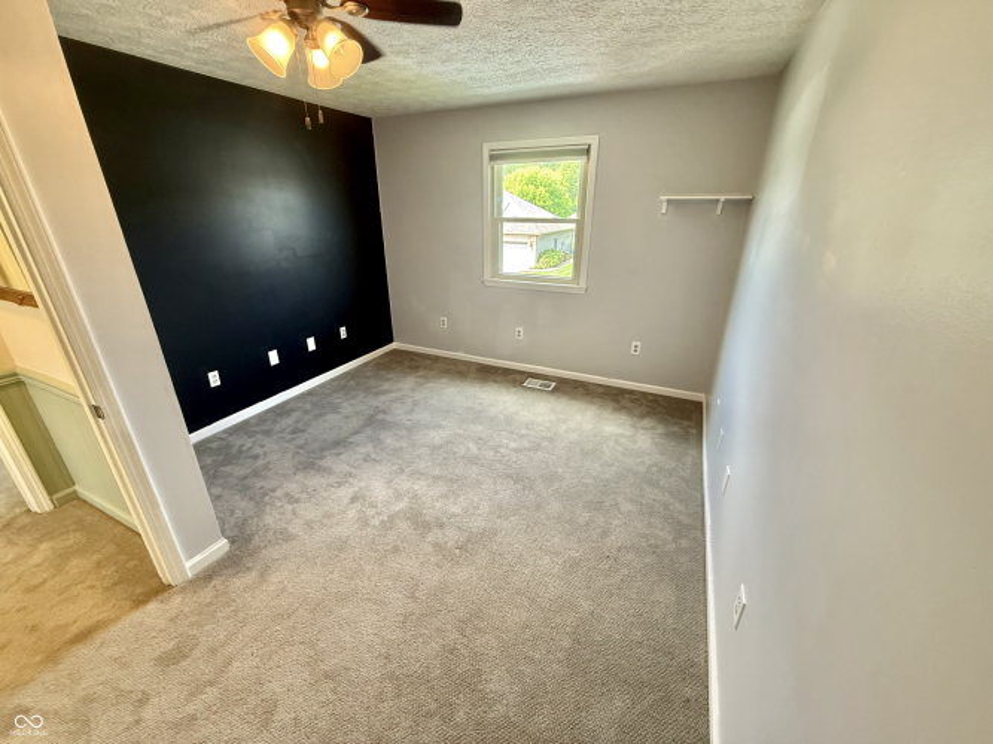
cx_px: 496
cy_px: 372
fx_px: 402
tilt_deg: -22.5
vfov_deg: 85.7
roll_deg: +0.4
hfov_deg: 102.1
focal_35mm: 14
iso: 250
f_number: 2.2
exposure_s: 1/60
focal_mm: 2.22
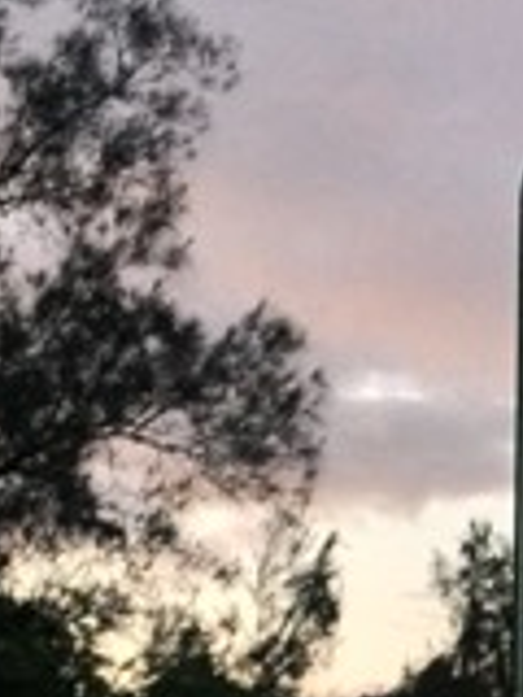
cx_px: 750
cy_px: 684
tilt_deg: +6.7
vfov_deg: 20.3
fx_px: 1894
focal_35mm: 94
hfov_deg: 14.8
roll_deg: -0.9
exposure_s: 1/15
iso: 800
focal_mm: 4.15
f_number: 2.2
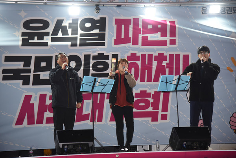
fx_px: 564
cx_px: 118
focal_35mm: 86
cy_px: 79
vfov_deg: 15.9
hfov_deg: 23.6
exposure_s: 1/125
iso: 1250
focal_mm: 86
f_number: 4
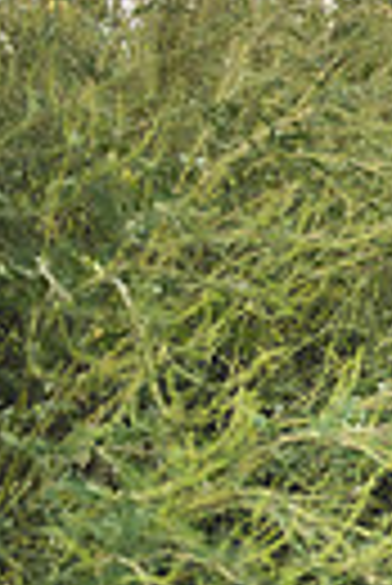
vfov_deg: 19.0
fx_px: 1743
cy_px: 416
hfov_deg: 9.7
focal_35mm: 107
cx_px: 1185
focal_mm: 24
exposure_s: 1/200
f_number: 2.8
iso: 100
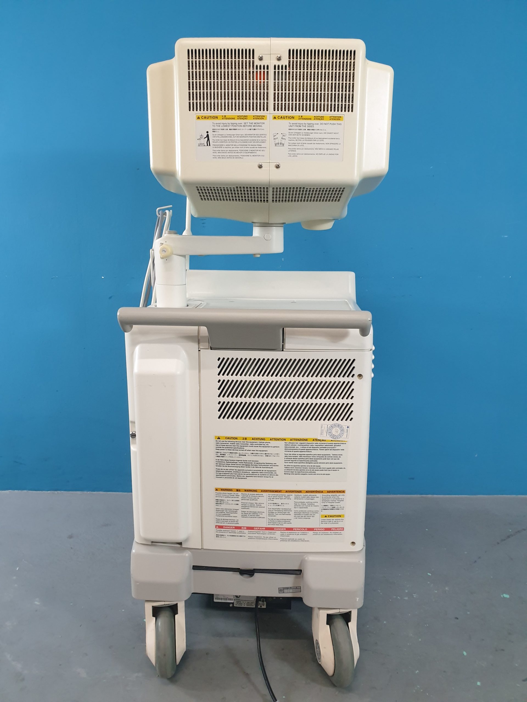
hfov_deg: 53.1
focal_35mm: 26
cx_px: 264
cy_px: 351
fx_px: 528
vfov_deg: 67.3
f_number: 2.4
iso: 400
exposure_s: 1/50
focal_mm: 4.3
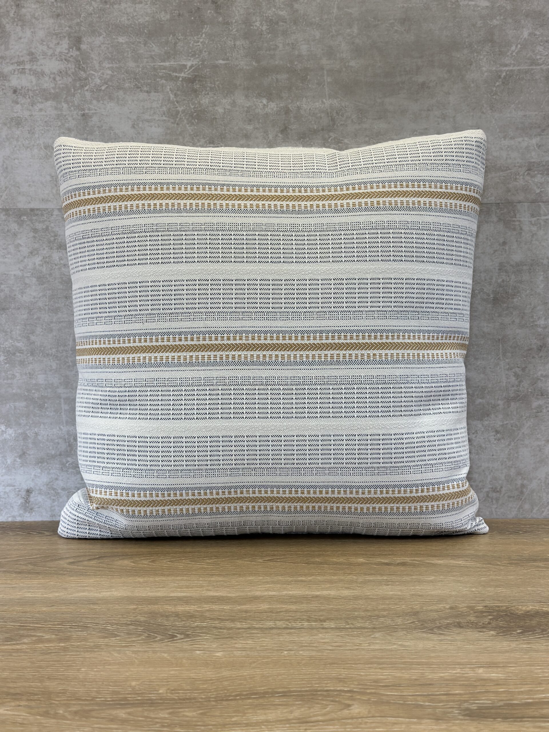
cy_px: 366
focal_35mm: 48
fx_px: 1015
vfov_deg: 39.7
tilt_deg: -3.0
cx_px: 274
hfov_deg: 30.3
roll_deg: +0.7
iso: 80
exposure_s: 1/245
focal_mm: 6.86
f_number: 1.78
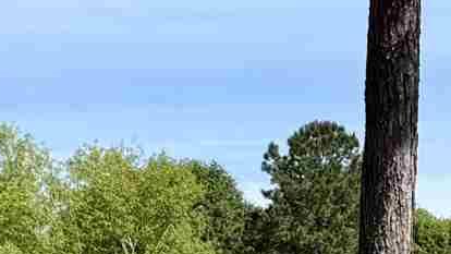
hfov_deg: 10.5
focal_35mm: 194
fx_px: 2320
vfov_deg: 6.3
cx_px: 767
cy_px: 173
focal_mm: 6.76
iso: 80
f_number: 1.78
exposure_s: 1/4405
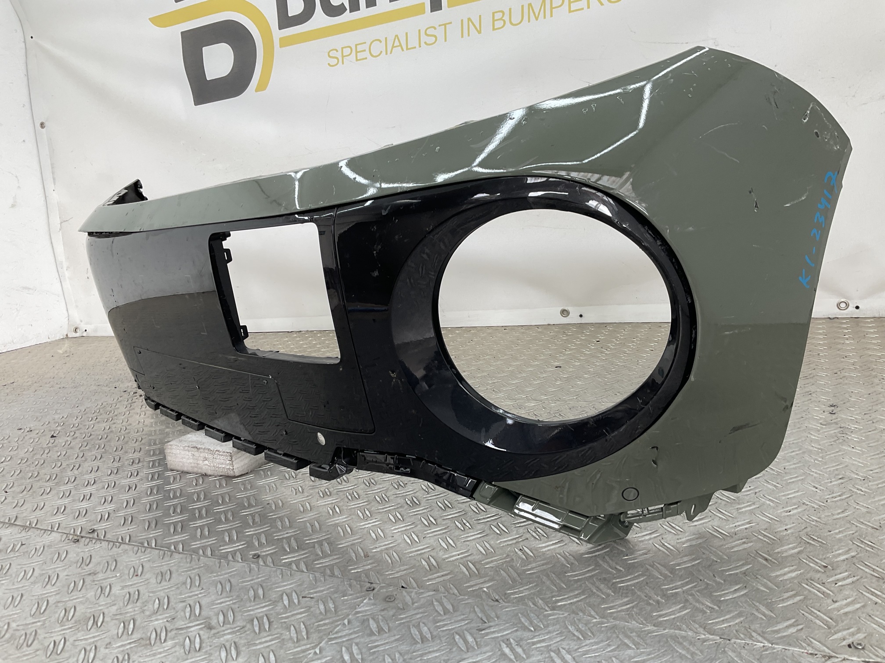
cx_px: 442
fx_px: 741
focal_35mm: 29
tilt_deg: -13.3
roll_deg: +5.0
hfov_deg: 61.7
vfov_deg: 48.2
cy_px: 332
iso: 16
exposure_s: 1/101
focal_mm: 3
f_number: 1.8
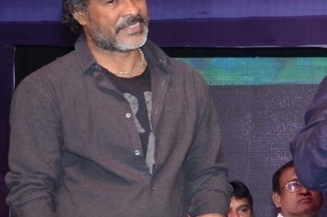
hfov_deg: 7.1
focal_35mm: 287
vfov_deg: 4.8
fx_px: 2602
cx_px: 425
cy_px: 191
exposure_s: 1/125
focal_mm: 70
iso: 1000
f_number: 5.6
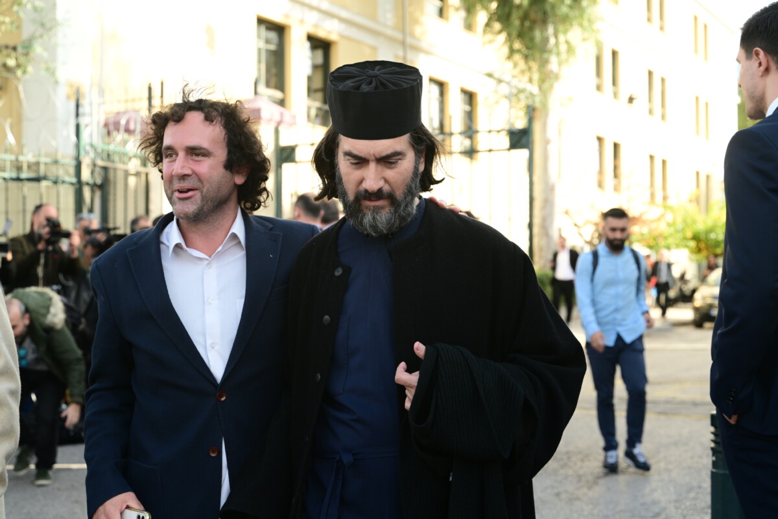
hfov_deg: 37.5
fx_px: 1145
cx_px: 389
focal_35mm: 53
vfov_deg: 25.5
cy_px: 260
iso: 400
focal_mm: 53
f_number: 4.5
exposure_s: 1/500
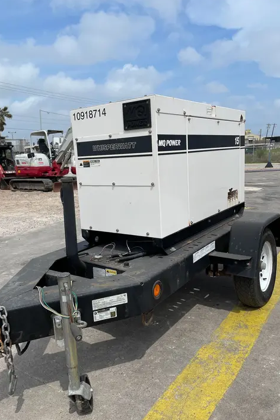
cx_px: 132
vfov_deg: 65.5
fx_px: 327
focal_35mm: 28
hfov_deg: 46.4
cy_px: 213
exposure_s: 1/8403
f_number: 1.6
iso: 50
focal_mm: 4.2
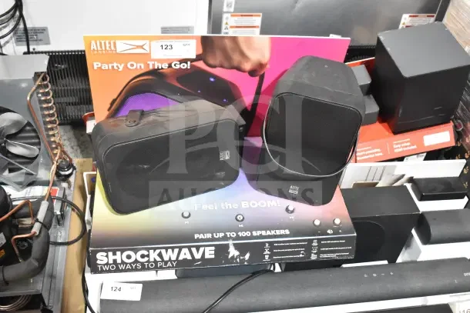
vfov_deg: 36.9
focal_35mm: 36
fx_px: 470
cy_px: 156
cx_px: 235
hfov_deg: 53.1
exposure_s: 1/125
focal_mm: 24
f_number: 5.6
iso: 6400
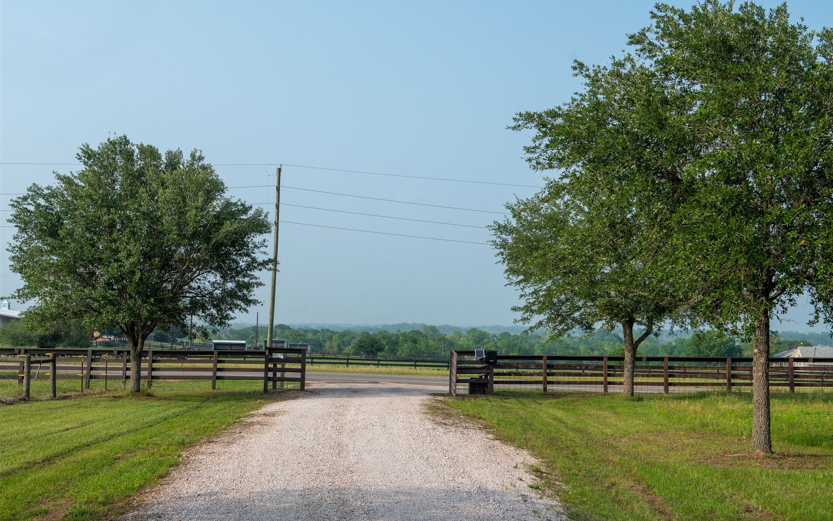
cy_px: 264
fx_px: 1112
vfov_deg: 26.3
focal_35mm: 49
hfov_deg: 41.1
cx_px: 417
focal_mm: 32
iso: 100
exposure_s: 1/250
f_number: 9
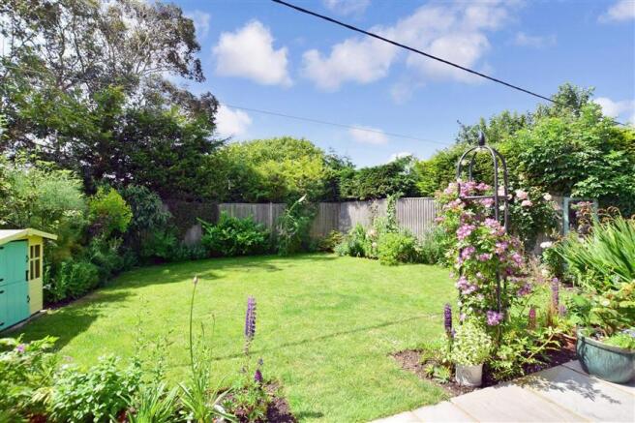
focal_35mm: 15
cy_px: 212
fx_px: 265
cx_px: 318
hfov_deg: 100.4
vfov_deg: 77.3
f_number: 10
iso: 400
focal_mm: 10
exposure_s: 1/400
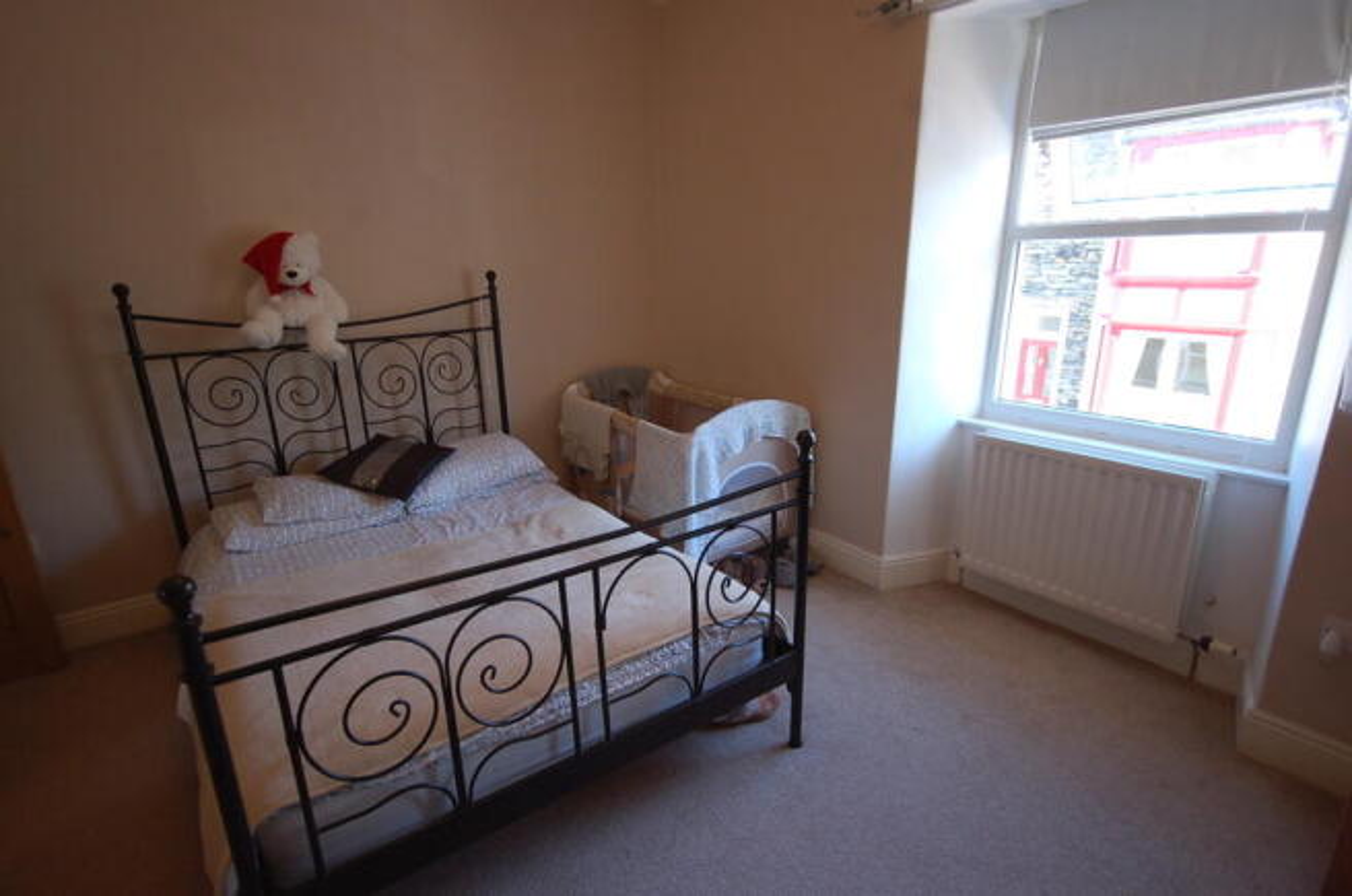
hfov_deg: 90.1
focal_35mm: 18
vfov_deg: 67.2
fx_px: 675
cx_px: 676
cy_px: 448
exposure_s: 1/30
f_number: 4.5
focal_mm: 12
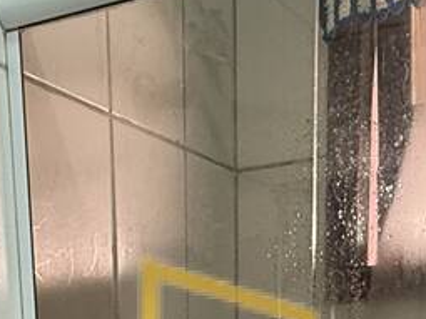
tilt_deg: -14.1
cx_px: 189
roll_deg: +1.4
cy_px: 668
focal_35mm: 79
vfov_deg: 14.8
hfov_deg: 24.7
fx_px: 972
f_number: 2.2
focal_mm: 2.22
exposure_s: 1/60
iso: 500
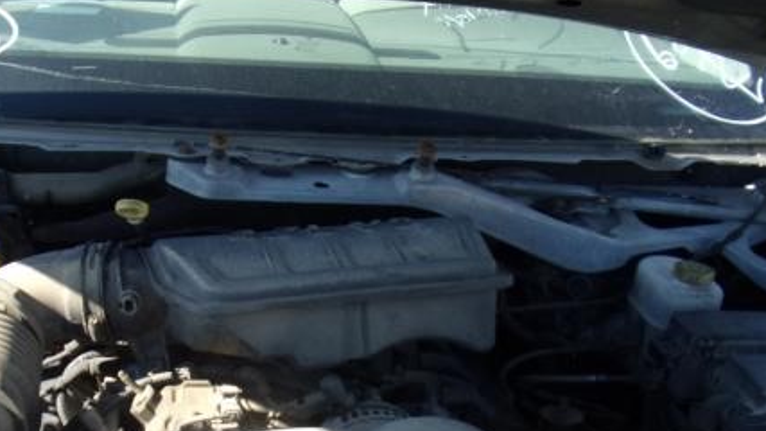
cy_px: 318
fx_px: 995
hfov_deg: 41.8
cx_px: 294
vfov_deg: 24.2
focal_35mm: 49
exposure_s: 1/350
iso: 80
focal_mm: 4.3
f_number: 3.3
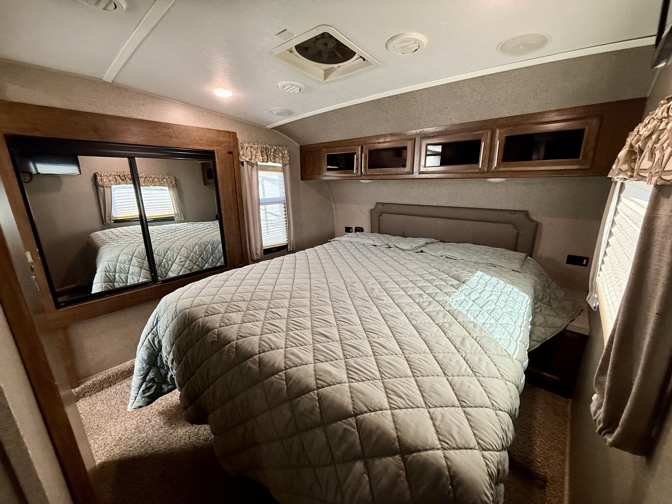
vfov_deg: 85.7
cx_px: 336
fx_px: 272
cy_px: 252
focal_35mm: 14
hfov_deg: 102.1
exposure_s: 1/63
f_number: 2.2
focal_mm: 2.22
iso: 320
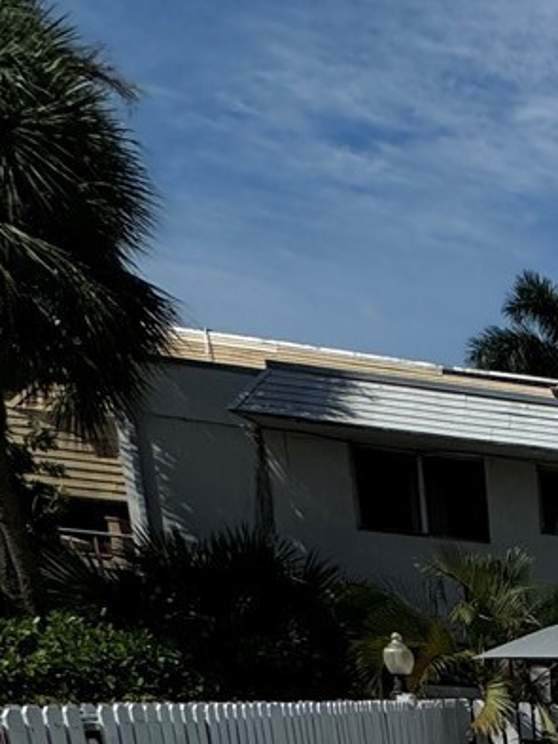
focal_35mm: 57
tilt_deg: -15.2
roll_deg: -2.9
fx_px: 1224
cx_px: 1078
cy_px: 1143
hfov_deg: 18.3
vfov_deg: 25.0
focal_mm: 2.22
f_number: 2.2
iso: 40
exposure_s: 1/4630
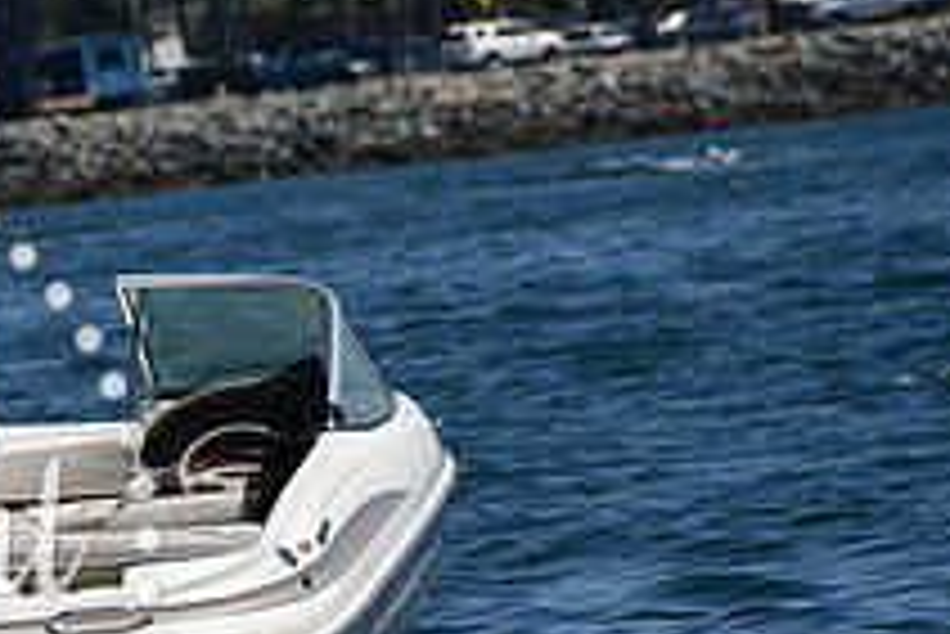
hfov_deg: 2.0
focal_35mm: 1029
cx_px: -270
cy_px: 546
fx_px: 27172
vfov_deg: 1.3
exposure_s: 1/1600
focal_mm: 250
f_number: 7.1
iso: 200
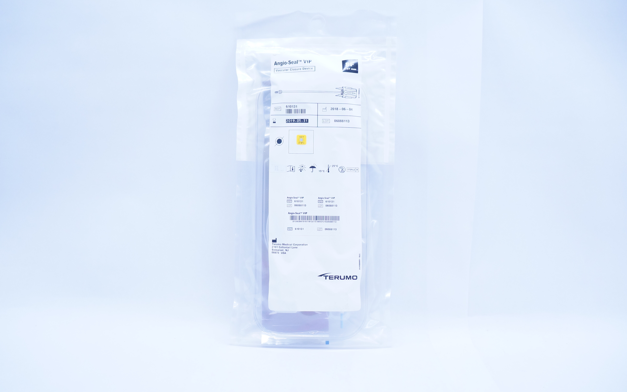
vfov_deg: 44.5
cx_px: 313
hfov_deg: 66.5
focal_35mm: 28
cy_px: 194
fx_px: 478
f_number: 4.5
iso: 800
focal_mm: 18
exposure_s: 1/200
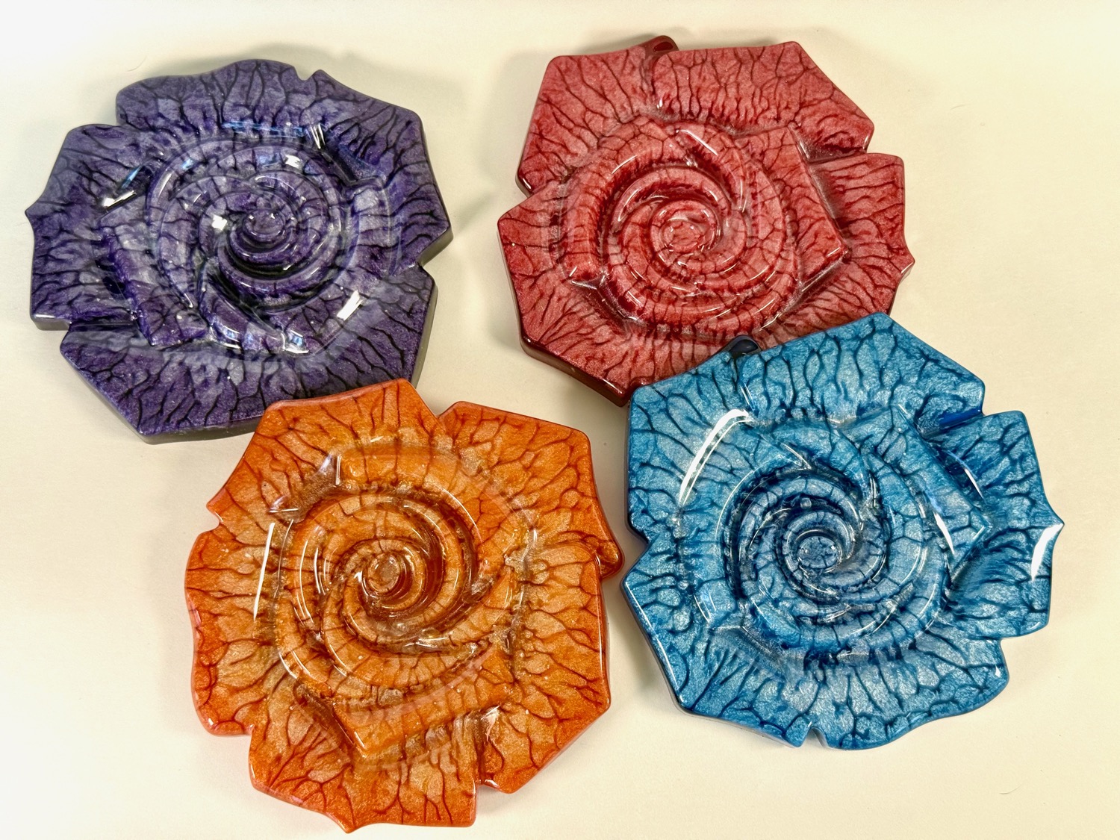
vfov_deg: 30.3
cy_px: 420
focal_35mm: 48
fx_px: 1553
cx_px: 560
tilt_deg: -75.2
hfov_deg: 39.7
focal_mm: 6.76
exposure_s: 1/227
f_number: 1.78
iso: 100
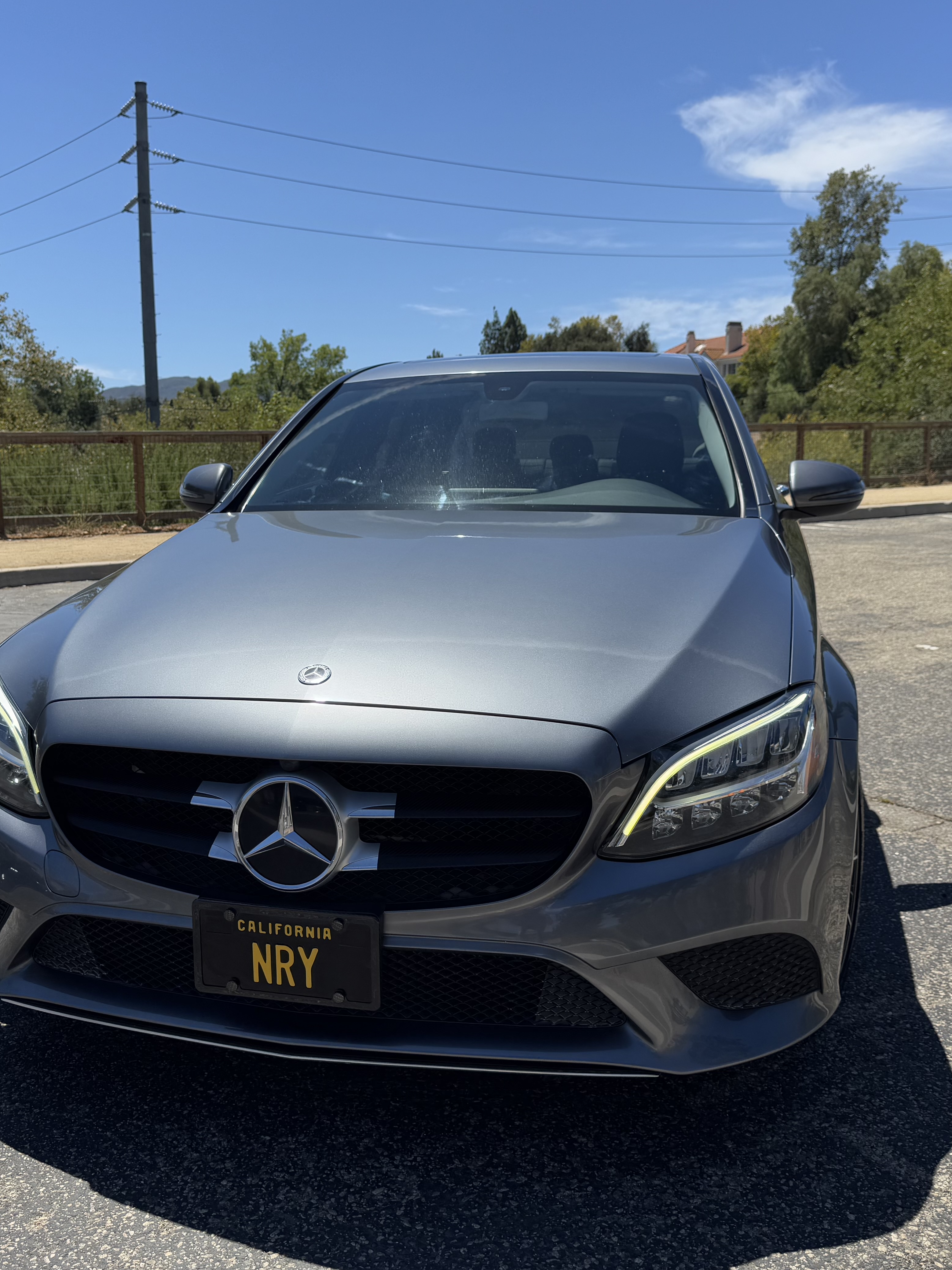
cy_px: 630
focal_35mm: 33
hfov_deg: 42.9
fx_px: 1210
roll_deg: +0.0
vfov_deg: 55.3
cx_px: 428
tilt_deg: -8.5
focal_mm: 6.76
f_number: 1.78
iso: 80
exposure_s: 1/4950
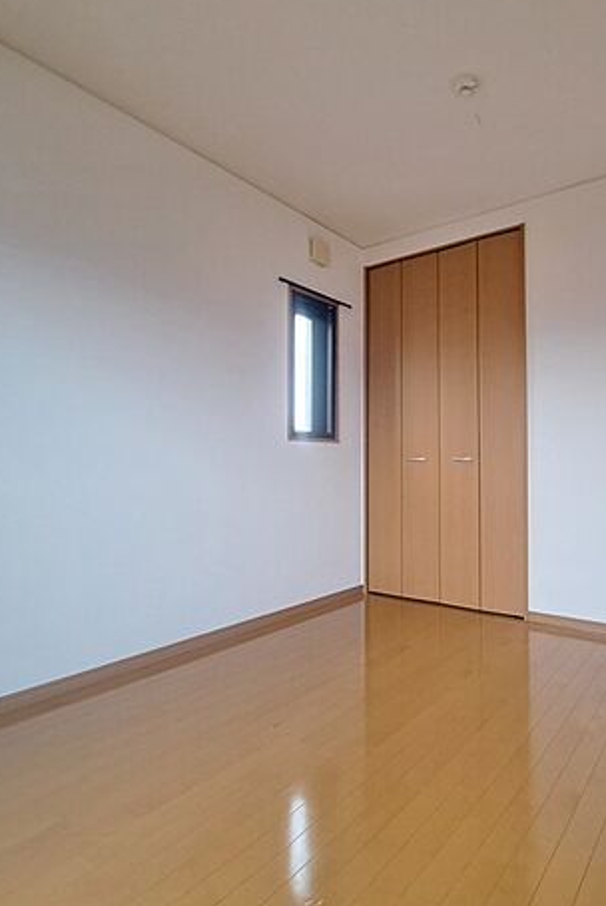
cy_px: 448
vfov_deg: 86.9
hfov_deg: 63.1
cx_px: 401
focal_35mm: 19
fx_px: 479
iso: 200
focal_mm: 1.74
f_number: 2.2
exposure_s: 1/50
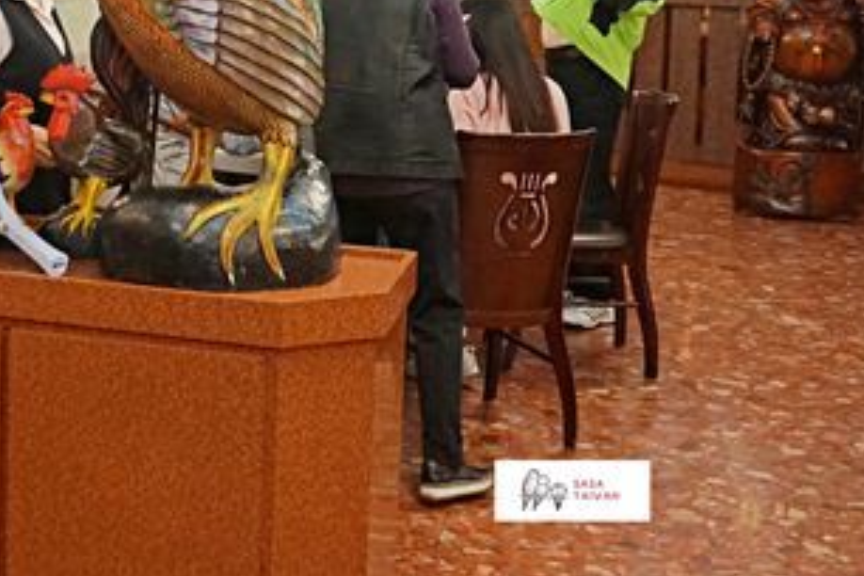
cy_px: 41
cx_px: 28
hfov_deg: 29.6
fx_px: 1536
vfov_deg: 20.7
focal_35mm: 64
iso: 2000
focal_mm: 28
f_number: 3.5
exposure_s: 1/160
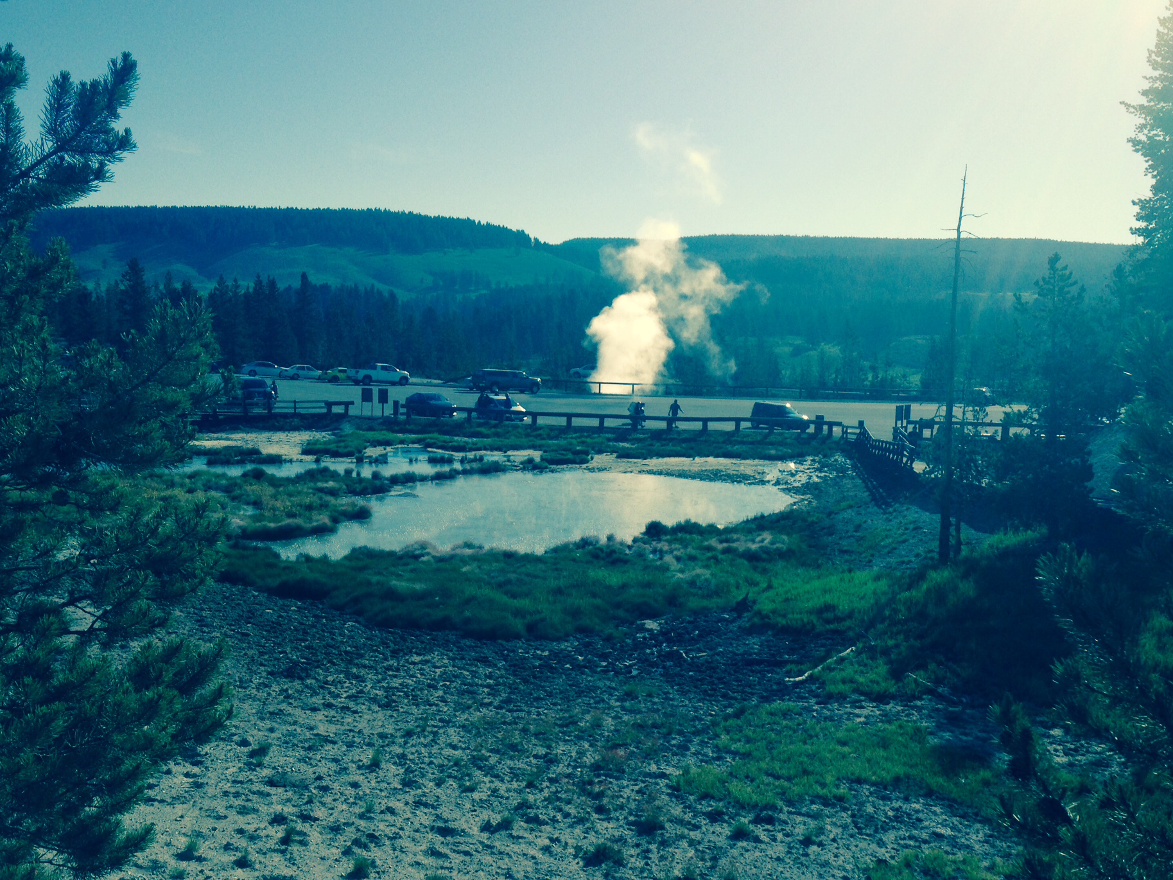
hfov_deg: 50.1
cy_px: 453
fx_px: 1254
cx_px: 555
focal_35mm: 37
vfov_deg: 38.7
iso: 50
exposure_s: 1/2857
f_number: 2.4
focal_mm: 4.12
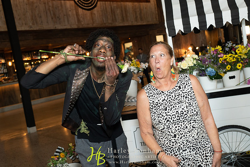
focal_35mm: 36
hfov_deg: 53.1
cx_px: 125
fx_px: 250
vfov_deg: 36.9
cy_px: 84
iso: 1600
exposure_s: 1/100
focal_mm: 36
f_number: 4
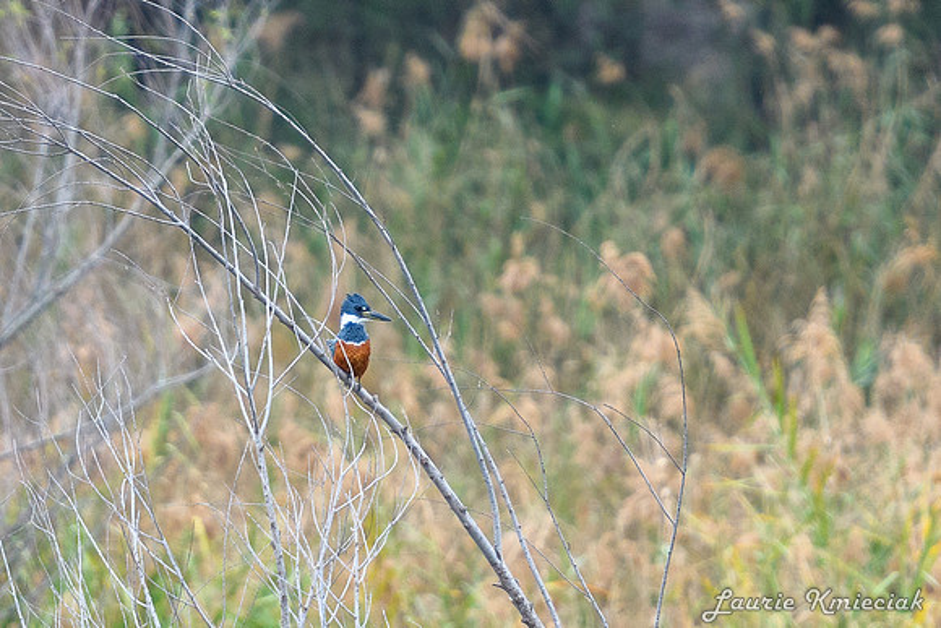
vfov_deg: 1.6
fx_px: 22793
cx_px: 333
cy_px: 356
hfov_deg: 2.4
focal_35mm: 872
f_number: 2.8
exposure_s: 1/1250
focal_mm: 200
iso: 320
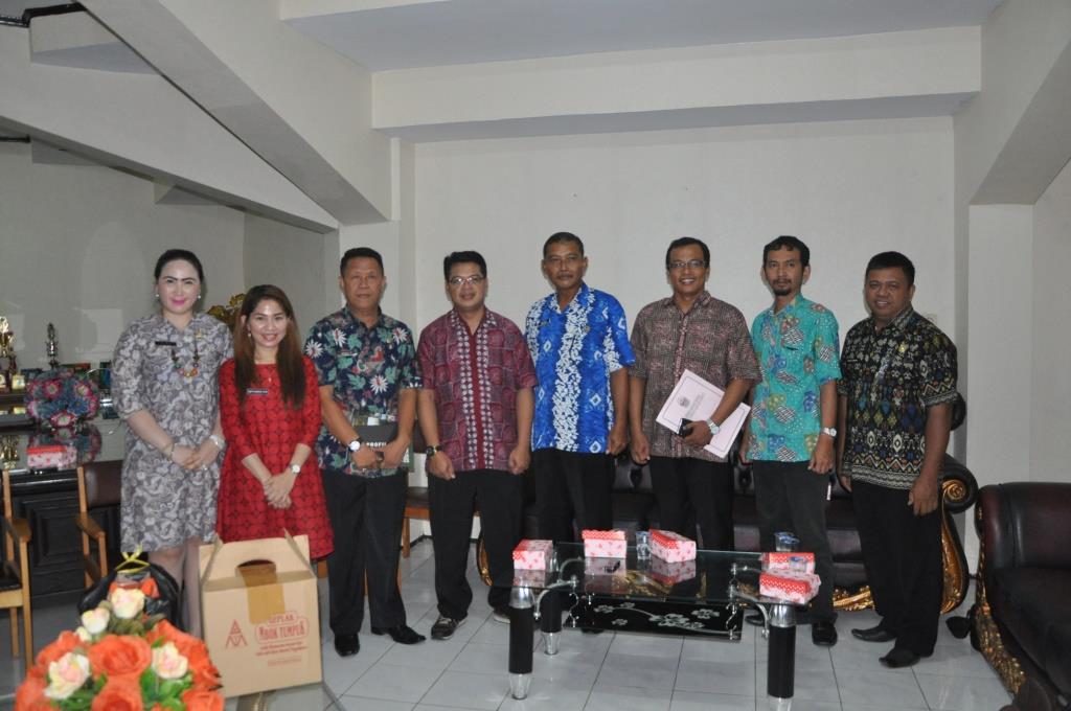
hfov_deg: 67.4
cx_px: 536
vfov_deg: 47.8
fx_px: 802
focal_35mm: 27
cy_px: 356
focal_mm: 18
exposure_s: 1/60
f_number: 5
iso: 1600
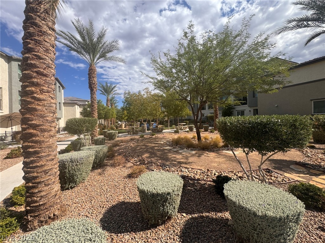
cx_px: 162
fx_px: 131
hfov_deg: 102.1
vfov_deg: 85.7
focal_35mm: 14
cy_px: 122
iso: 50
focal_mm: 2.22
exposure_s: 1/1637
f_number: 2.2
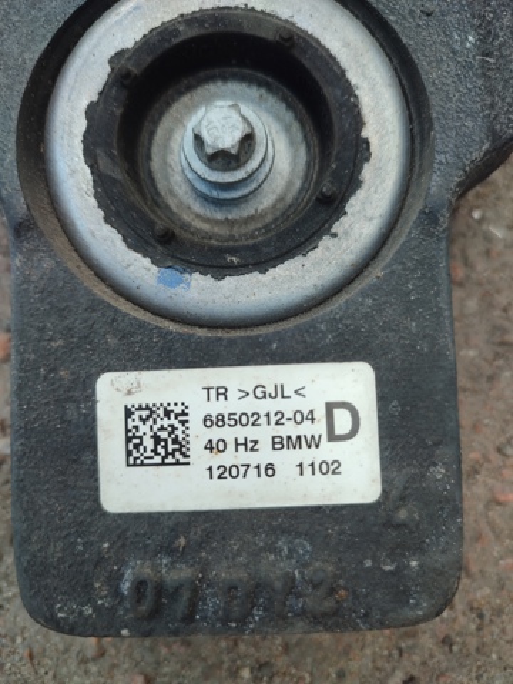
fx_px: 494
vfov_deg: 69.4
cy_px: 342
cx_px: 256
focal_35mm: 25
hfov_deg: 54.9
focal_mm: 6.04
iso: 82
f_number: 1.9
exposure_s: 1/60
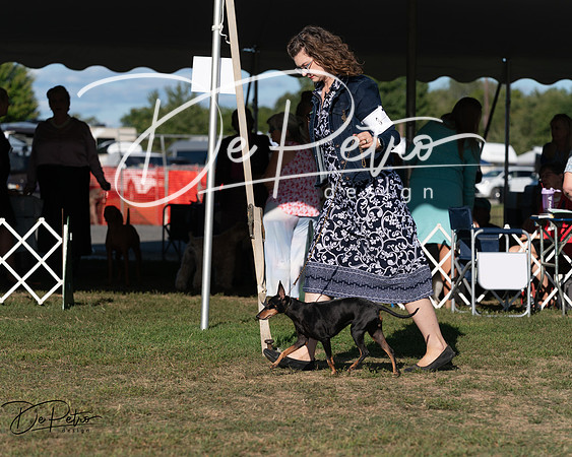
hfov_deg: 14.4
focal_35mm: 134
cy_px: 228
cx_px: 286
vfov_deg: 11.5
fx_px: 2268
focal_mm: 119
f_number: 4.5
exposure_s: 1/1250
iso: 100
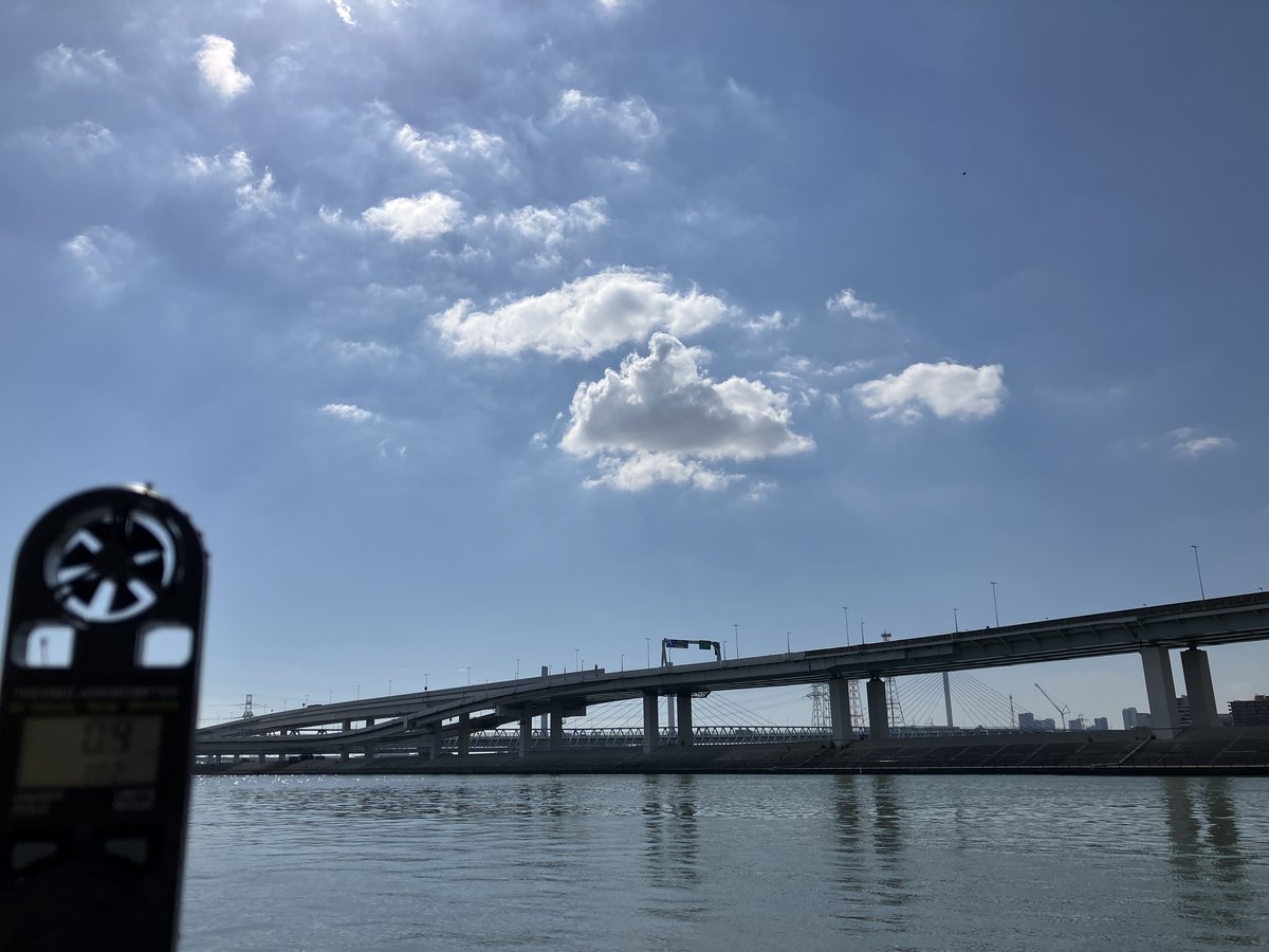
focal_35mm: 28
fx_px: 1026
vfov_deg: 49.7
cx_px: 634
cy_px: 476
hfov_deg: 63.4
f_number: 1.8
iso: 32
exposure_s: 1/9804
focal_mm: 3.99
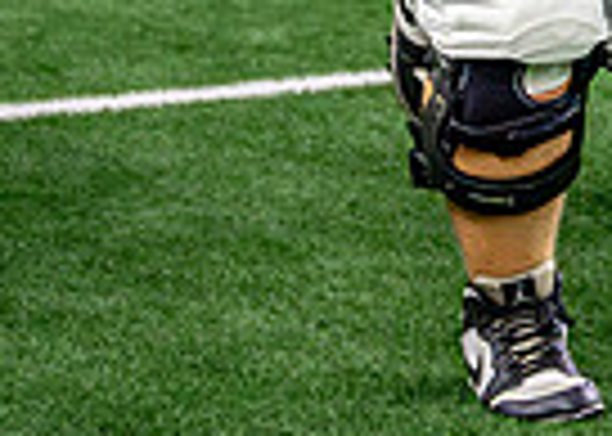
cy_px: -262
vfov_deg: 4.1
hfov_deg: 5.7
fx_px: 6133
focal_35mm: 353
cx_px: 35
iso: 5000
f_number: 2.8
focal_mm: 70
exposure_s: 1/2000
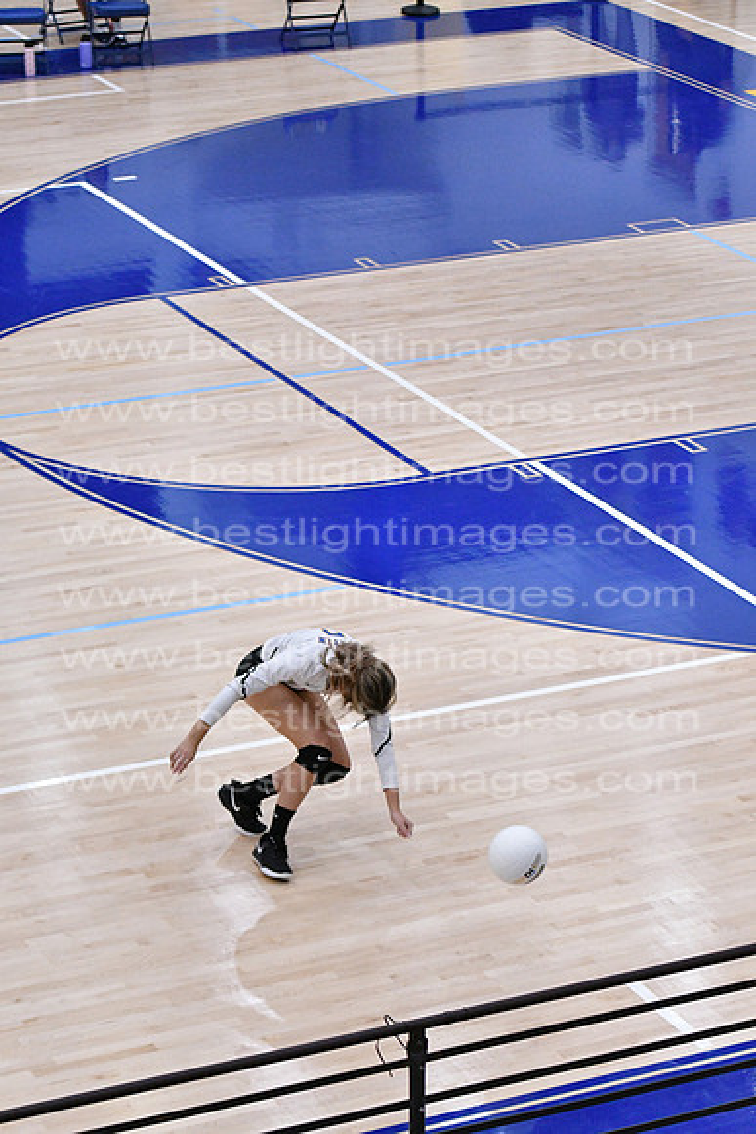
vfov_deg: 19.5
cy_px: 567
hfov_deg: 13.0
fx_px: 3305
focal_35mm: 105
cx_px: 378
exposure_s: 1/1250
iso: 6400
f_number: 3.2
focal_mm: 70
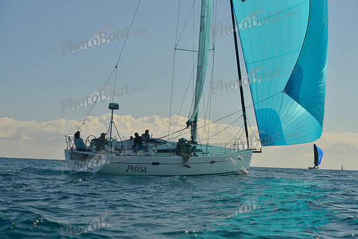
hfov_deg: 28.8
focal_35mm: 70
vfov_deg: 19.5
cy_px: 120
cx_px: 179
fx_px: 696
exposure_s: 1/640
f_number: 9
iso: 200
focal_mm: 70
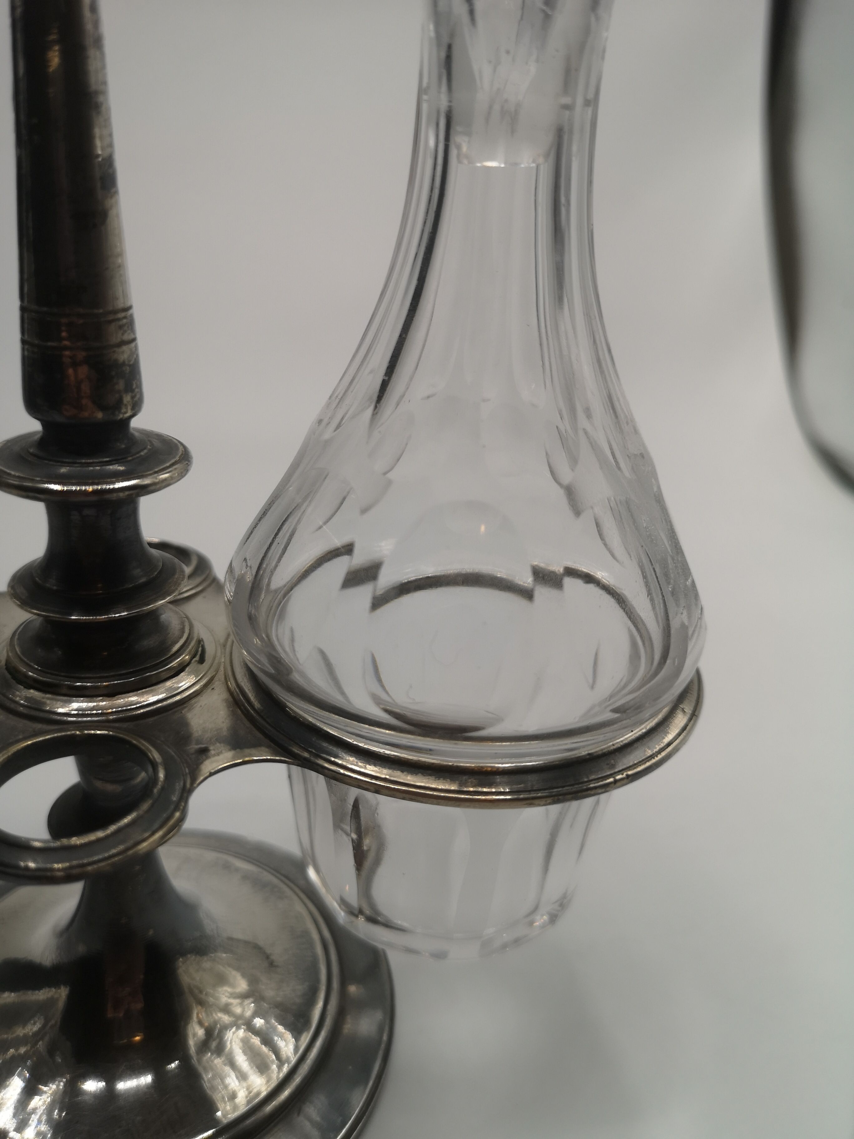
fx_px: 888
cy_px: 570
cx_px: 427
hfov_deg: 51.4
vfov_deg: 65.3
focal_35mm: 27
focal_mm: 5.58
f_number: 1.8
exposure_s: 1/172
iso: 50
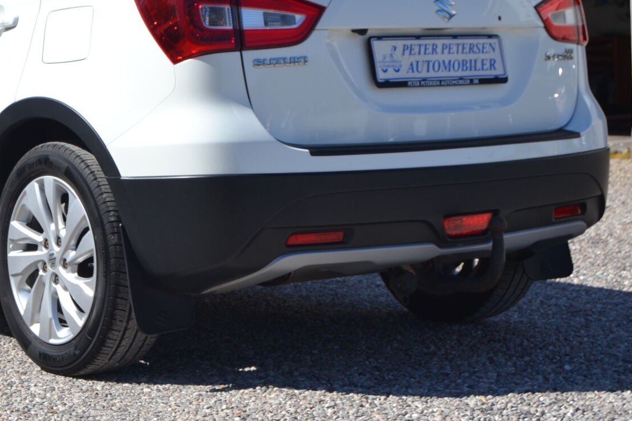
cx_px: 138
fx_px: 1720
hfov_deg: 20.6
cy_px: 79
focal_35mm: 98
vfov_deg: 13.9
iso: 100
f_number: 9
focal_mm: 38
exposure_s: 1/320
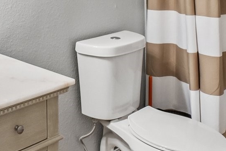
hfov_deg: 34.2
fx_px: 352
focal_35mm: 56
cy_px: -42
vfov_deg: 21.9
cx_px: 35
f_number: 8
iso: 400
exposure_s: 1/10
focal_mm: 10
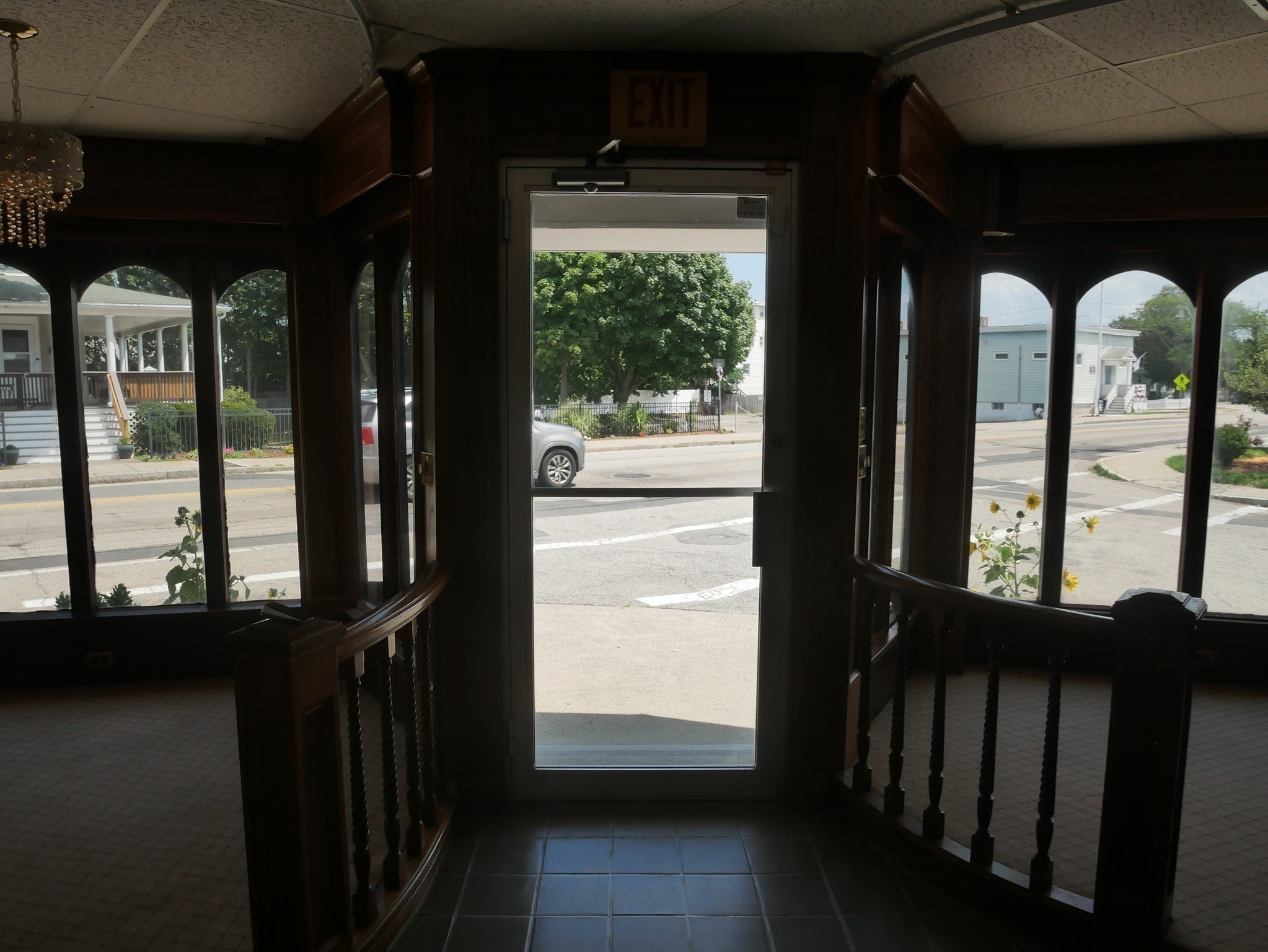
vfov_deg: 56.8
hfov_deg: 71.6
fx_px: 879
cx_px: 634
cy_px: 476
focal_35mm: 24
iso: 200
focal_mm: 12
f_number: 7.1
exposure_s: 1/400
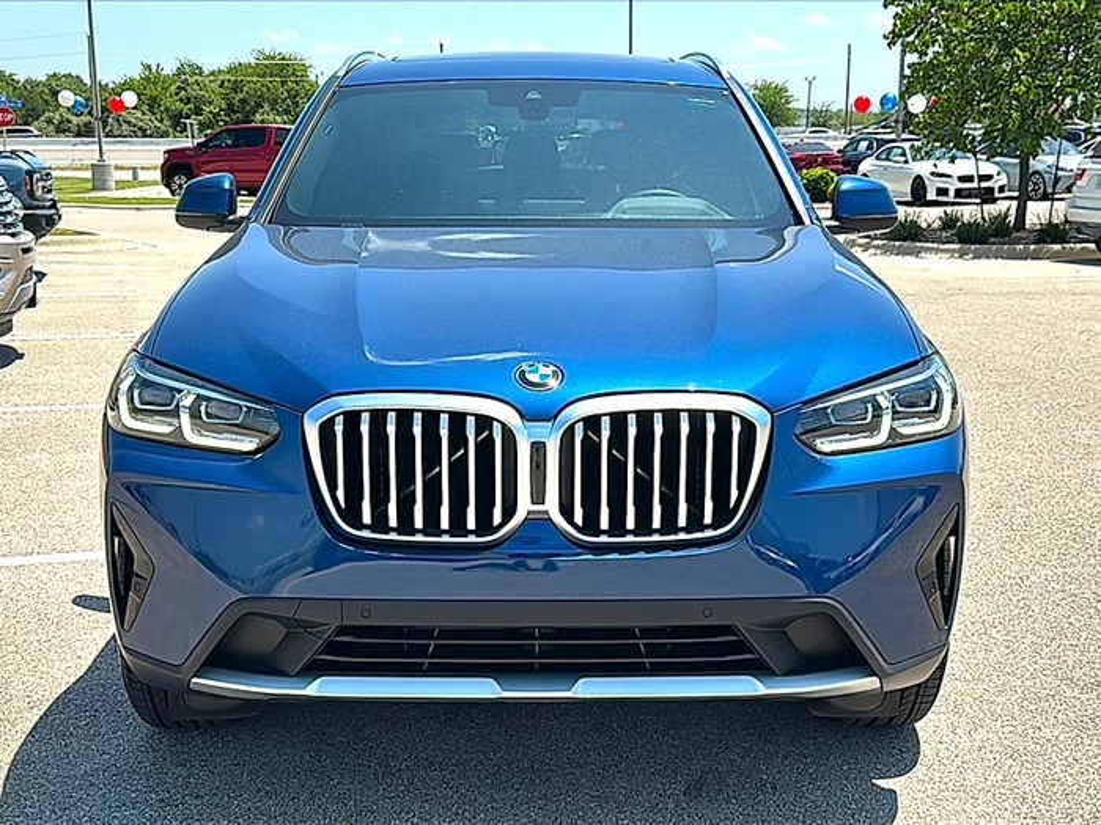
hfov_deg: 49.0
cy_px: 412
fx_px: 1209
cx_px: 550
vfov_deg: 37.7
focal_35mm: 38
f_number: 1.78
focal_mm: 6.86
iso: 80
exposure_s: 1/4219
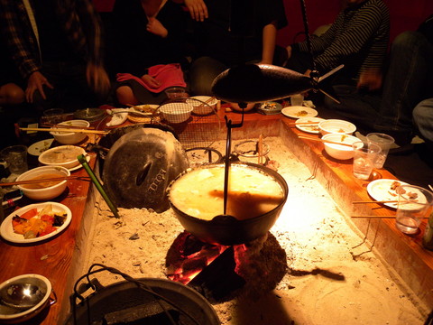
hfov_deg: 63.4
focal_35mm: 28
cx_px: 216
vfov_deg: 49.7
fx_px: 350
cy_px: 162
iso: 386
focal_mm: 6
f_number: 2.7
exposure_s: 1/8.1
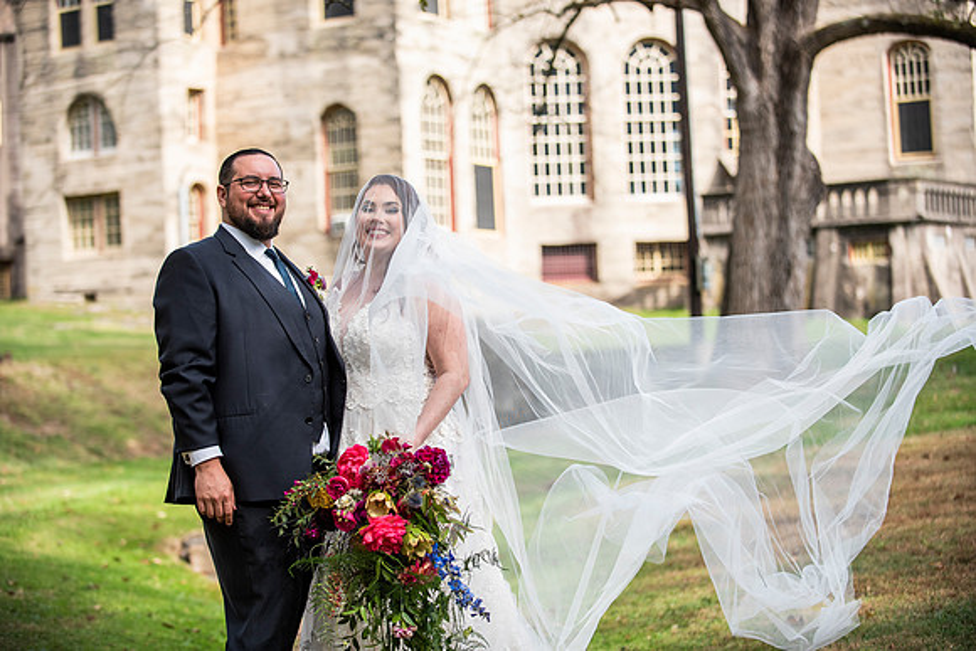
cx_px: 488
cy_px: 326
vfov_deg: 16.7
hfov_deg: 24.8
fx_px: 2224
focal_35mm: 82
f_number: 2.8
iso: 320
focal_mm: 82
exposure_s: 1/1600
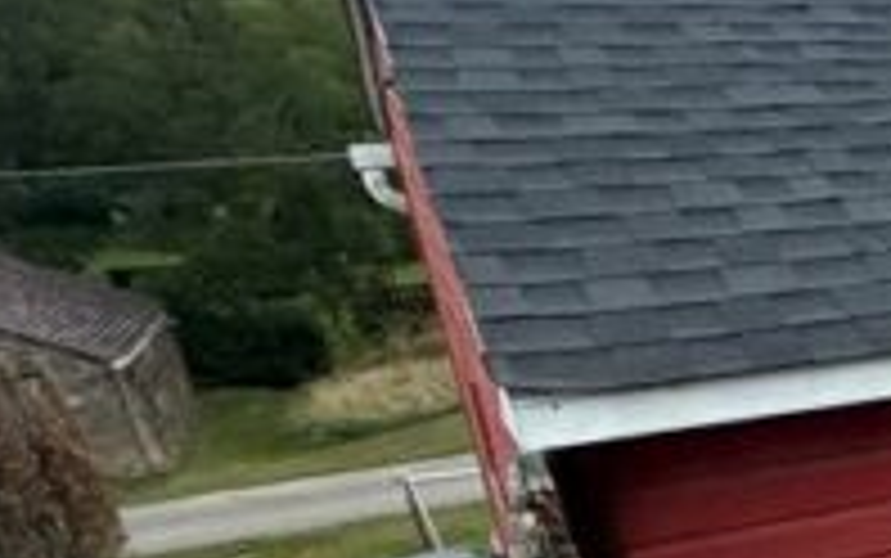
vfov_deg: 21.2
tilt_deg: -19.8
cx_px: 1678
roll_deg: +0.2
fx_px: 1458
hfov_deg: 20.6
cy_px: 508
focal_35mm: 60
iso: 320
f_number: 2.2
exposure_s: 1/109
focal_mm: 2.22
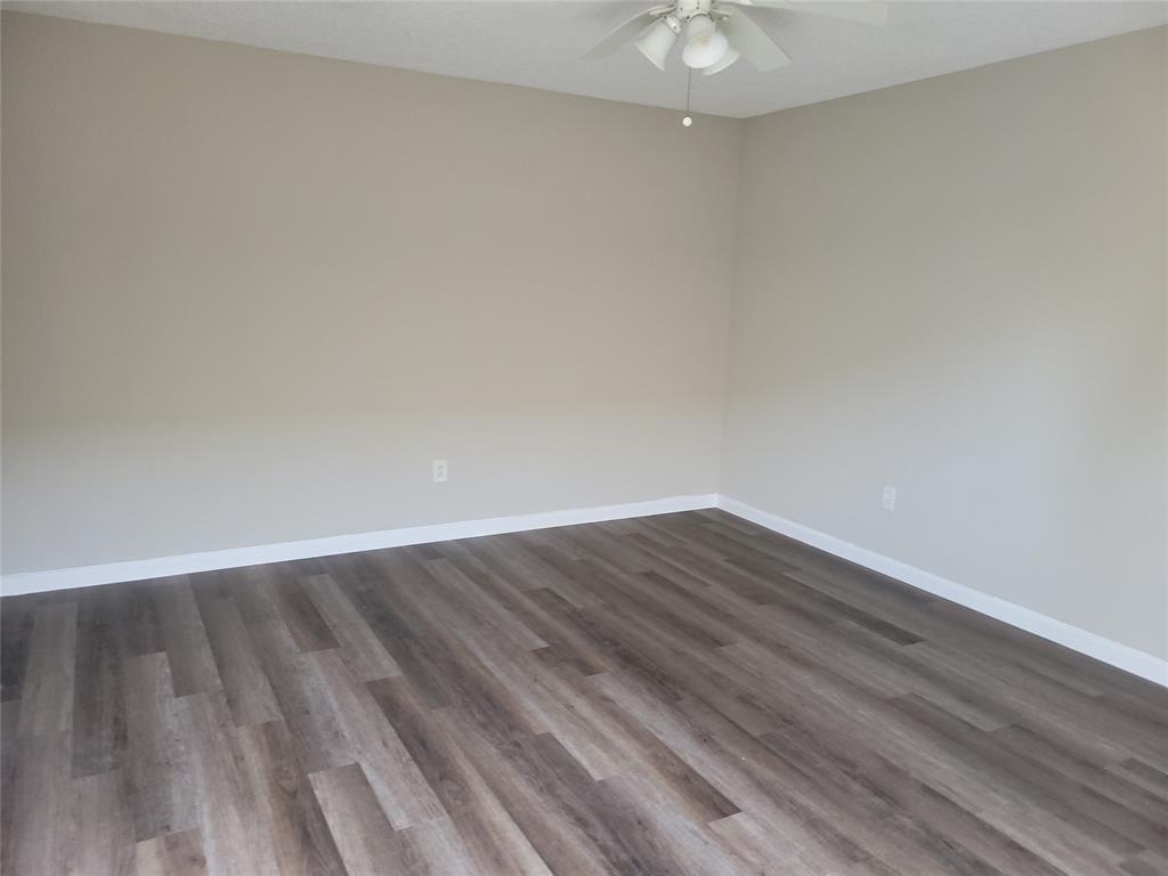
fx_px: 877
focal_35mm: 26
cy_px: 438
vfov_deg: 53.1
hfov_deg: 67.3
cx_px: 584
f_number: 1.8
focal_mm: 5.4
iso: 100
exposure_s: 1/30
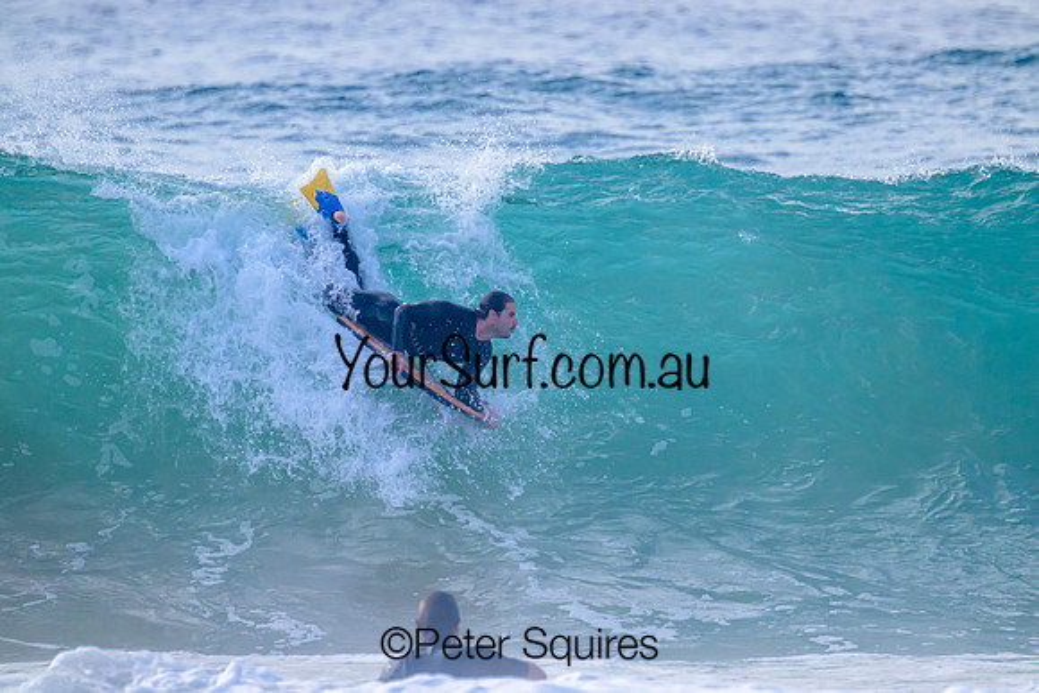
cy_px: 346
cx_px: 520
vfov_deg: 1.7
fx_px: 23093
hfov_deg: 2.6
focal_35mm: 800
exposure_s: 1/2000
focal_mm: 800
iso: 2200
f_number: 11
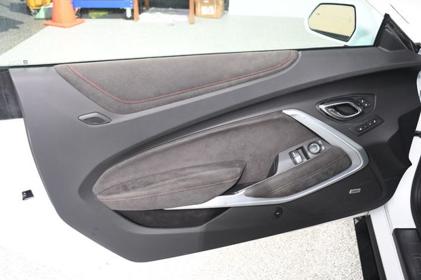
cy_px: 137
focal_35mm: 35
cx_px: 213
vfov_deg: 37.8
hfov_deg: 54.5
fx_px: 409
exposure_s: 1/160
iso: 100
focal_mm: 23
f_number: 4
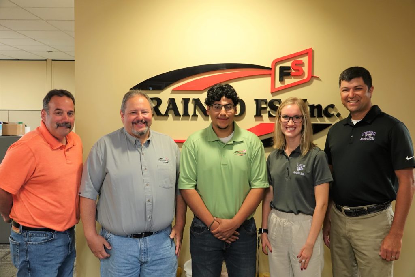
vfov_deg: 37.9
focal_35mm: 35
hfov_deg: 54.4
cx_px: 208
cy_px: 138
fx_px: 404
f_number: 3.2
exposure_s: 1/40
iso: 640
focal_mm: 12.96
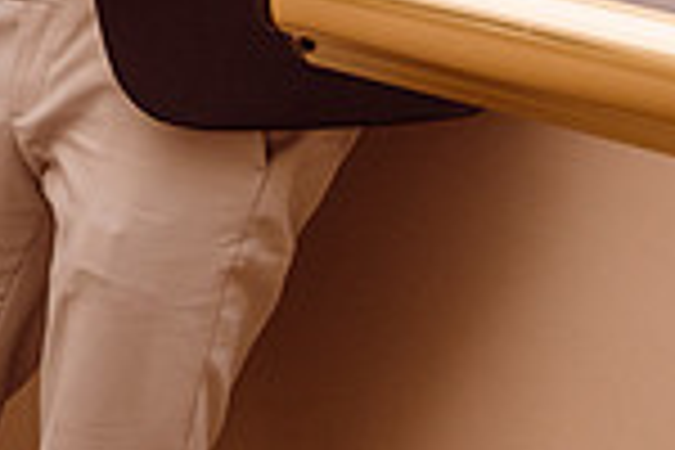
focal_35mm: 124
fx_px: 2325
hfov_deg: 15.2
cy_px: -187
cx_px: -356
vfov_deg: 10.7
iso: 500
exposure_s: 1/80
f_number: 5.6
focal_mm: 32
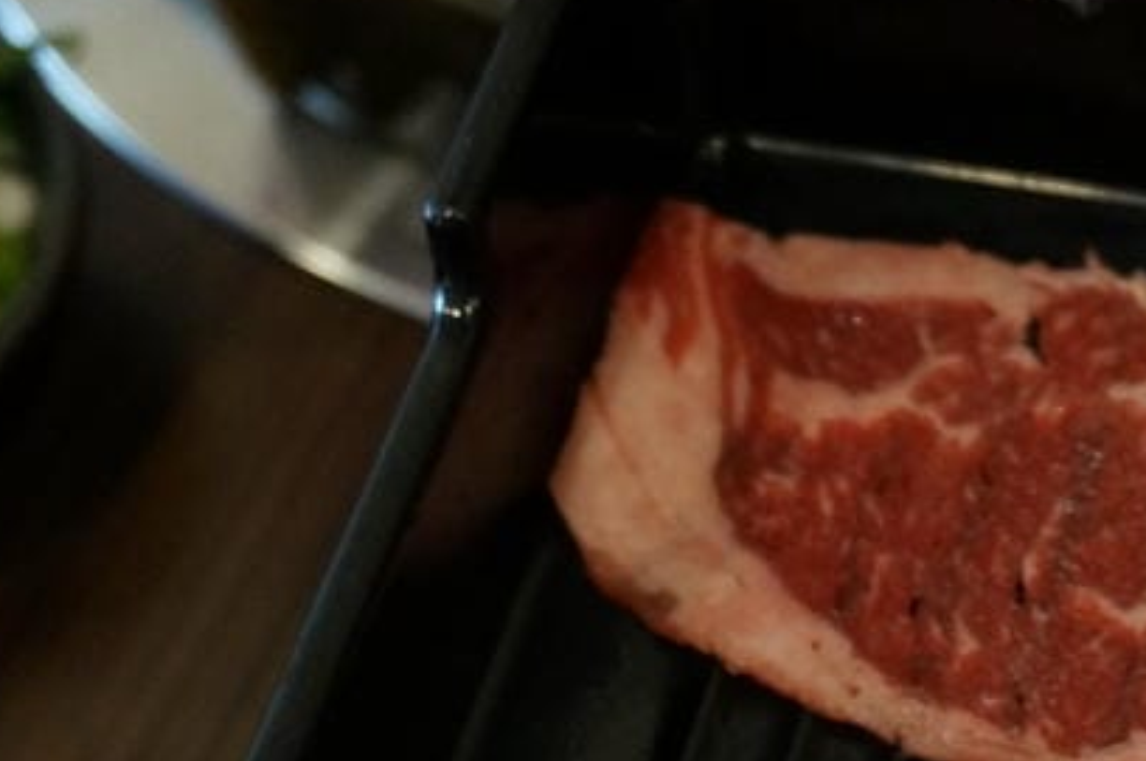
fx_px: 3370
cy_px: 1033
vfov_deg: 12.4
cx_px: 1418
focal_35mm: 106
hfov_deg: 18.2
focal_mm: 24
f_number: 4.5
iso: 1250
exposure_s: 1/60
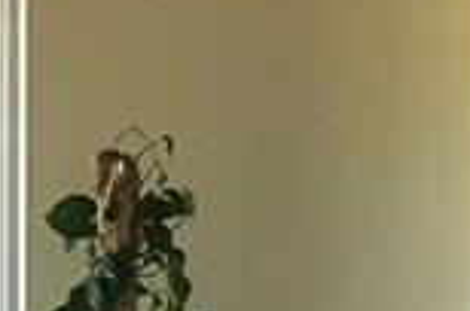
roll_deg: +2.6
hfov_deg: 9.0
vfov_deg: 6.7
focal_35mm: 201
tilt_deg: -7.8
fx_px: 2619
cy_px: 497
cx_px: -760
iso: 100
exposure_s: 1/33
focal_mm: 4.15
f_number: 2.2
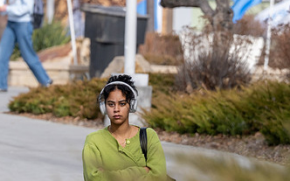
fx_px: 5600
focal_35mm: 709
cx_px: 106
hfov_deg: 3.0
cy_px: 24
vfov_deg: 1.8
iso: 250
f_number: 5
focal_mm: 200
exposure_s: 1/1250
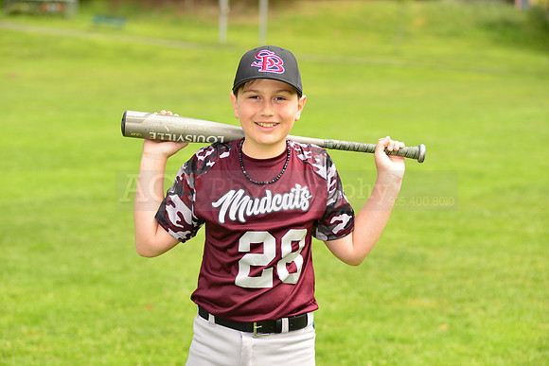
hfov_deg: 20.4
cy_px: 183
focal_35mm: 100
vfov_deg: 13.7
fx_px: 1525
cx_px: 274
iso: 100
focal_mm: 100
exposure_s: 1/250
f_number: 5
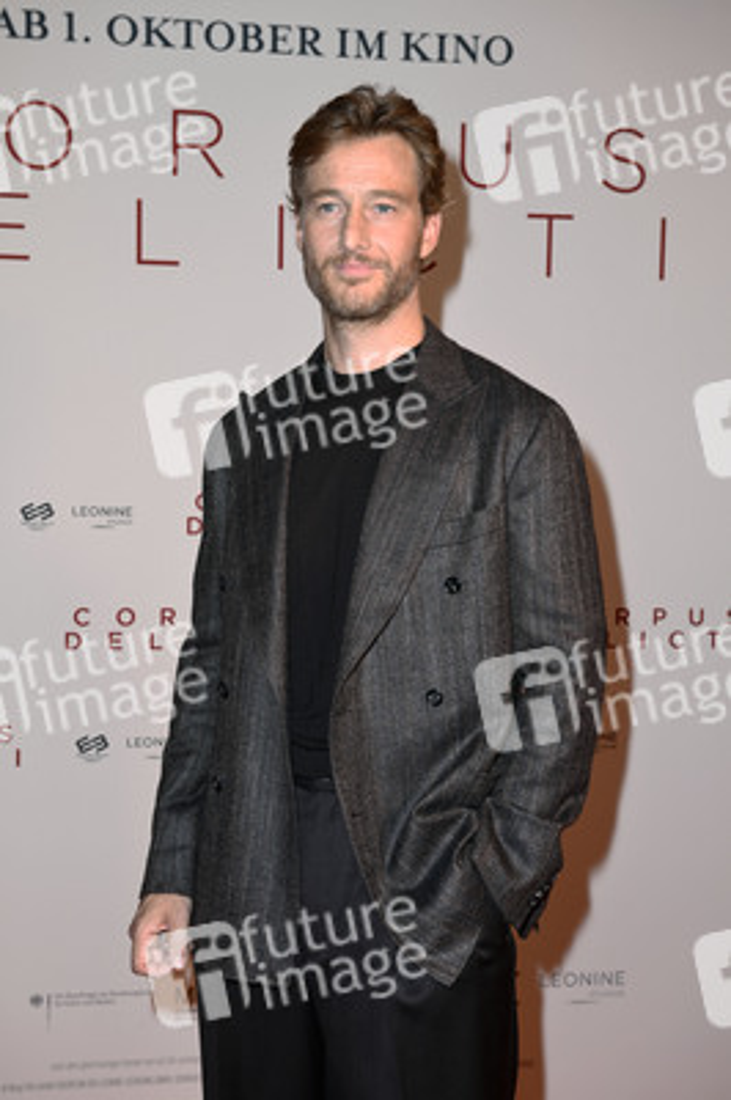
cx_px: 366
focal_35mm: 58
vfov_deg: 34.5
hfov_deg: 23.3
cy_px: 550
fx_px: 1770
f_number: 6.3
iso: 500
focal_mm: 58
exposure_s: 1/200
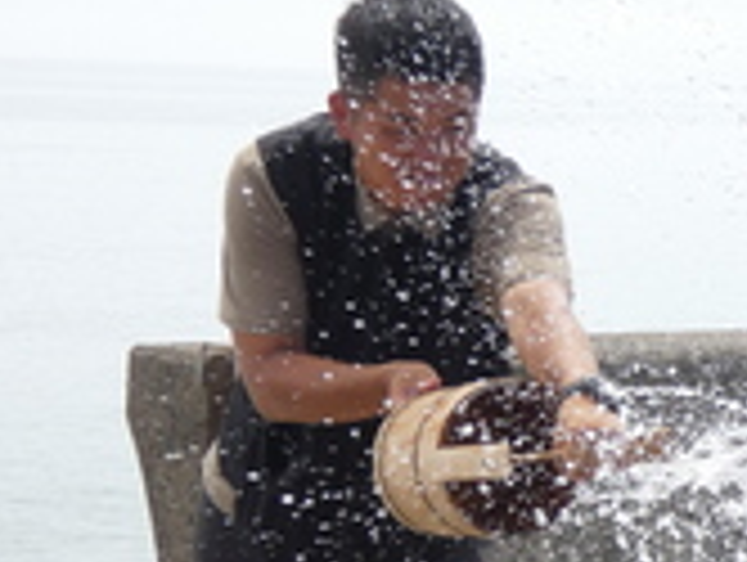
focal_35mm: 179
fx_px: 3868
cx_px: 828
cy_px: 566
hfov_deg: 10.9
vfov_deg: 8.3
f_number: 4.2
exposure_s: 1/500
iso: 80
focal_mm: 11.9
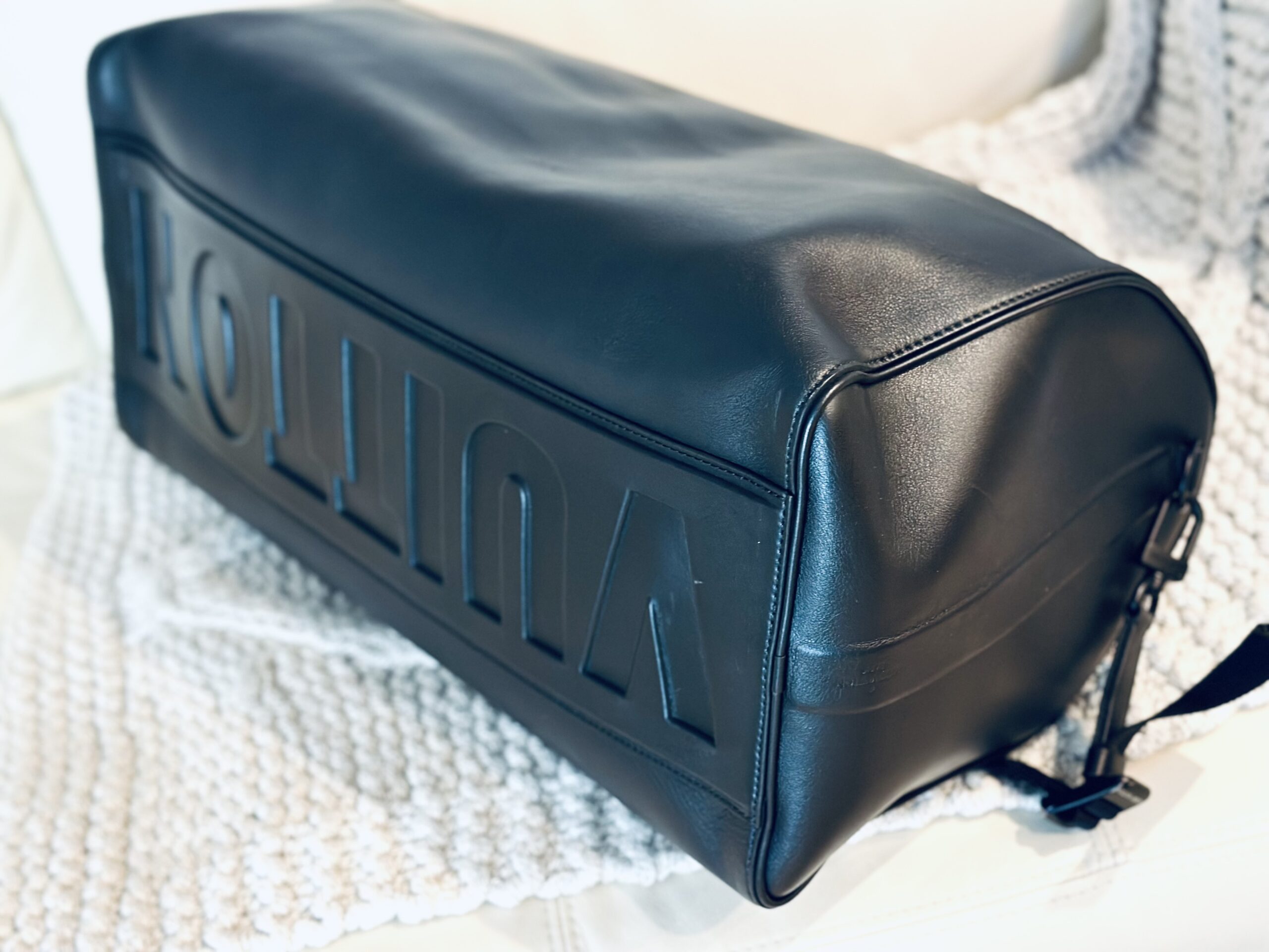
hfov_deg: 39.7
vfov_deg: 30.3
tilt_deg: -36.4
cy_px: 476
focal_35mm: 48
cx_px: 634
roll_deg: +13.0
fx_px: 1760
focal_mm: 6.86
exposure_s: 1/40
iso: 500
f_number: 1.78
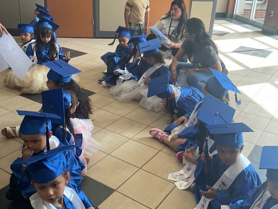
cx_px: 138
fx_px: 313
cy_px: 94
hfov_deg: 47.9
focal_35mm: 39
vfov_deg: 36.8
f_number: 1.8
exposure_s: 1/120
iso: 64
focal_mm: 3
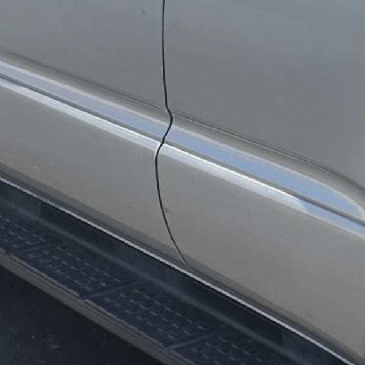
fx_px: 1634
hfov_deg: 12.7
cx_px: 308
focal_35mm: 137
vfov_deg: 12.7
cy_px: 187
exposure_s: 1/624
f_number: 1.7
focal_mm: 6.3
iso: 12
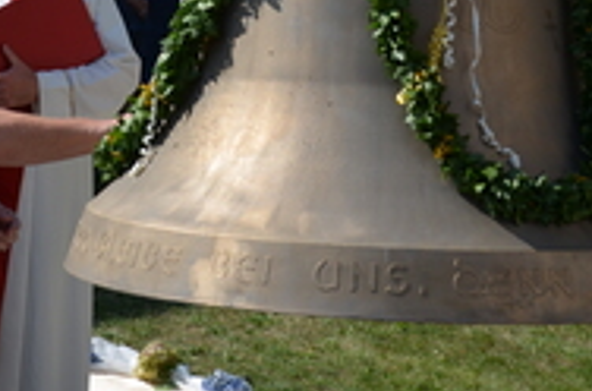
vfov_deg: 11.6
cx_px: 154
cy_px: -50
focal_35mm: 115
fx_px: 1885
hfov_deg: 17.8
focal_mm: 32
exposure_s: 1/250
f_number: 8
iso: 100
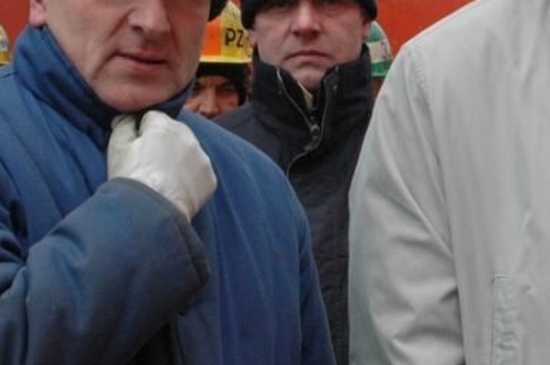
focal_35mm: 151
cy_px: 143
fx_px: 2304
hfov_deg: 13.6
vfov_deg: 9.1
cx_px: 367
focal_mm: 38
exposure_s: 1/160
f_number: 10
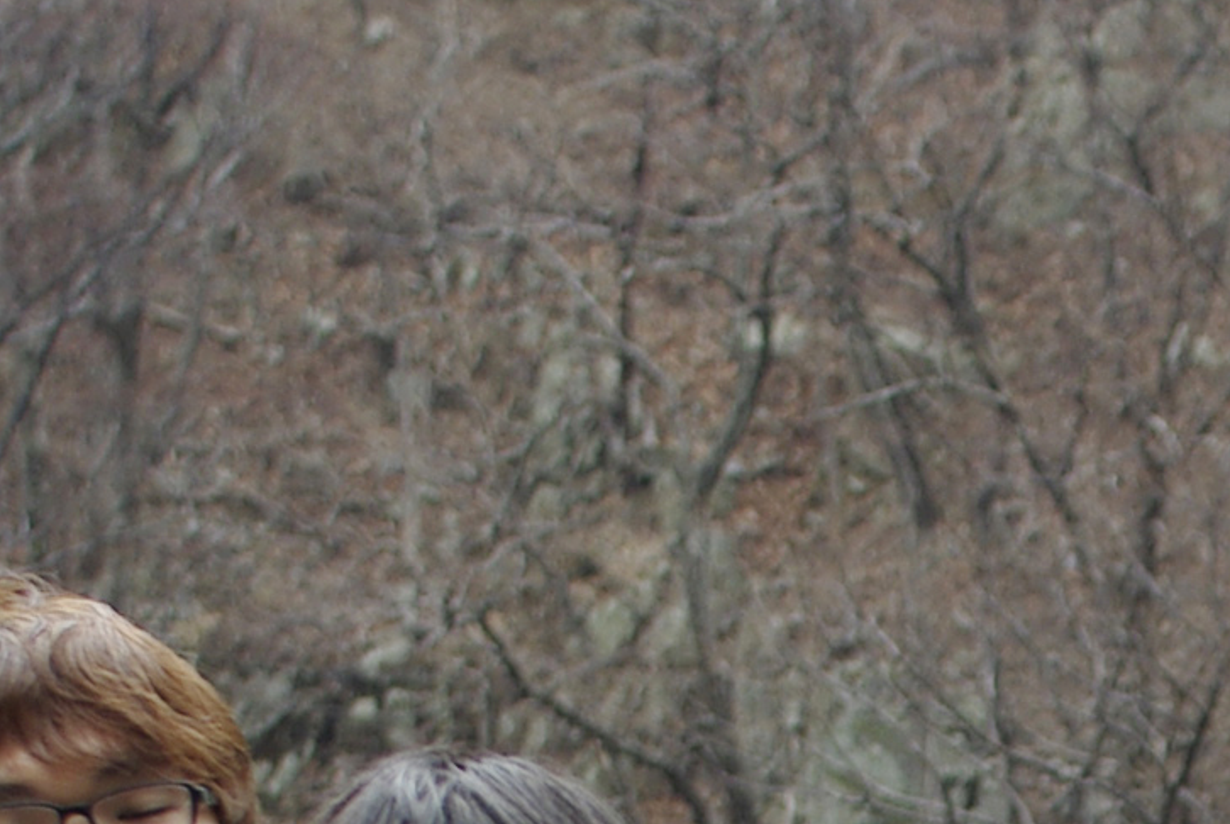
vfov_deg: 5.6
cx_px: 1354
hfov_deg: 8.5
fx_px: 8210
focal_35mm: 240
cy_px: 1787
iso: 100
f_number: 2.8
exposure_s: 1/350
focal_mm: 30
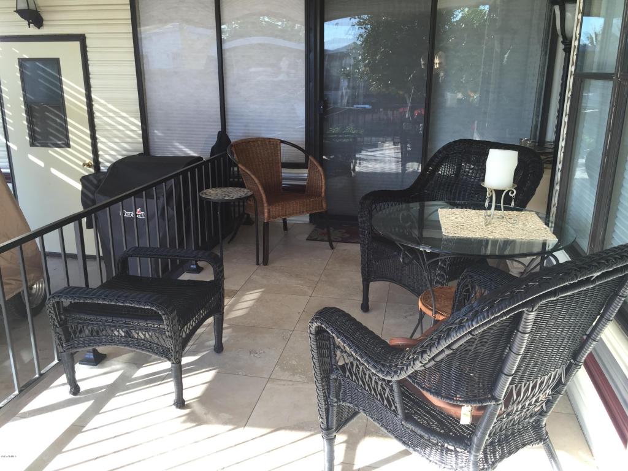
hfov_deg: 61.7
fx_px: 526
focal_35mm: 29
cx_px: 314
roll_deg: -0.2
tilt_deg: -16.8
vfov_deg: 48.2
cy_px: 236
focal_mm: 4.15
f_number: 2.2
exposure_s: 1/120
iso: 32
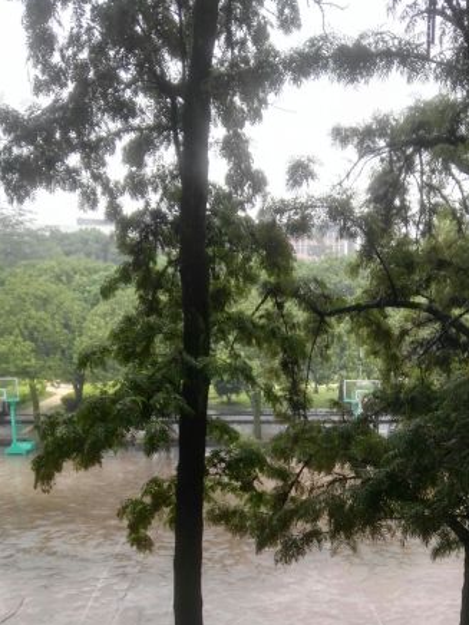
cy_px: 492
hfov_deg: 32.0
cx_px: 306
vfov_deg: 40.5
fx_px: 813
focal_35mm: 45
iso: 93
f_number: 2
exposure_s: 1/33
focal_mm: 2.96
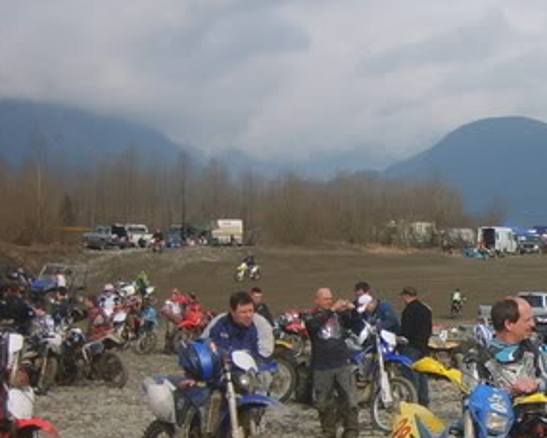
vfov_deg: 15.9
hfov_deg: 18.8
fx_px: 1554
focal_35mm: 96
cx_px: 678
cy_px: 357
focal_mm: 5.8
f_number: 7.1
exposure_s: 1/180
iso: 50
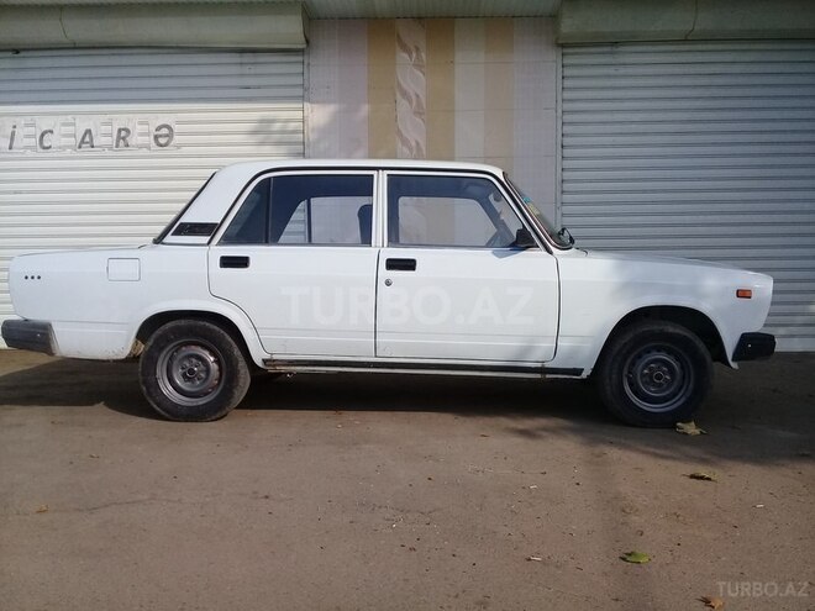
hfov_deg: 58.4
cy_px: 306
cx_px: 408
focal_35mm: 31
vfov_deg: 45.4
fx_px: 730
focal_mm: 3.3
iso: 50
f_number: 2.2
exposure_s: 1/1745
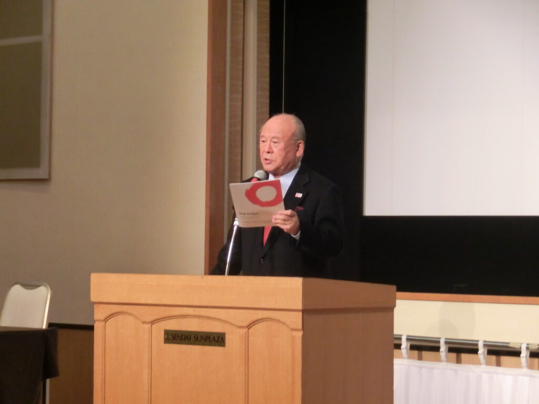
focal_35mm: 138
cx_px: 270
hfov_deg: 14.3
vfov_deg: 10.7
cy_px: 202
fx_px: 2149
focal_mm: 24.39
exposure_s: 1/50
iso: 800
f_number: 5.8
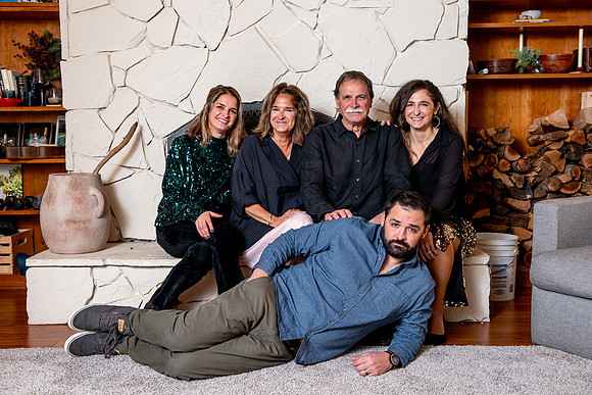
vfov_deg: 34.0
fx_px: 645
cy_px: 198
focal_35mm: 39
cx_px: 296
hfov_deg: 49.3
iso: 500
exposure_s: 1/200
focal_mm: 38
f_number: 5
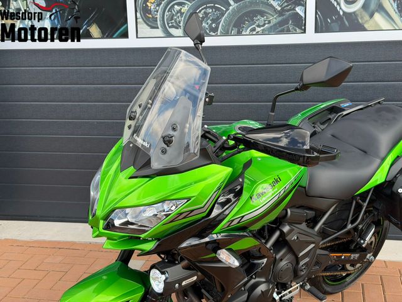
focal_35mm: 48
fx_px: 557
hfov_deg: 39.7
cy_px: 151
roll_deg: +2.5
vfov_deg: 30.3
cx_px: 201
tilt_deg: -11.7
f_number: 1.78
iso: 80
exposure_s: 1/706
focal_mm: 6.76
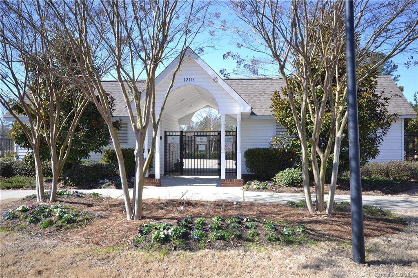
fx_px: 348
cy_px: 139
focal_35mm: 30
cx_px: 209
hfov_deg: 61.9
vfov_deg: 43.6
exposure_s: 1/125
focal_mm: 20
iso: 100
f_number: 5.6
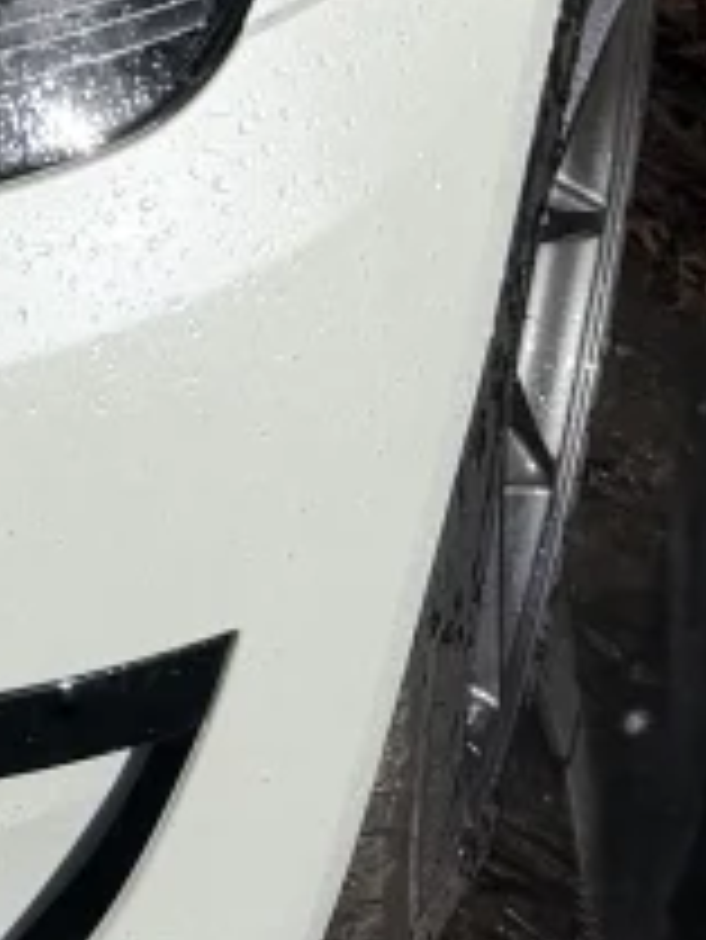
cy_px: -1250
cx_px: -634
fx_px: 4482
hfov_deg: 8.6
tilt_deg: -14.7
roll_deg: -2.0
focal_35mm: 165
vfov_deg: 10.5
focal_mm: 6.76
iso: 80
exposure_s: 1/10309
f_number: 1.78
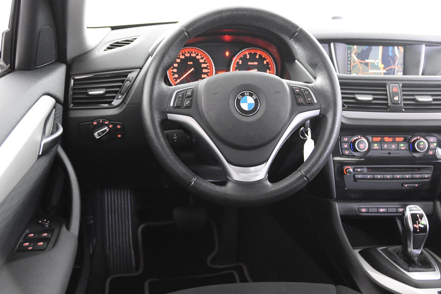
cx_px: 220
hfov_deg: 49.6
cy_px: 147
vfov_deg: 34.2
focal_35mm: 39
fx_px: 478
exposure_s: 1/40
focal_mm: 26
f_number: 3.2
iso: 9000
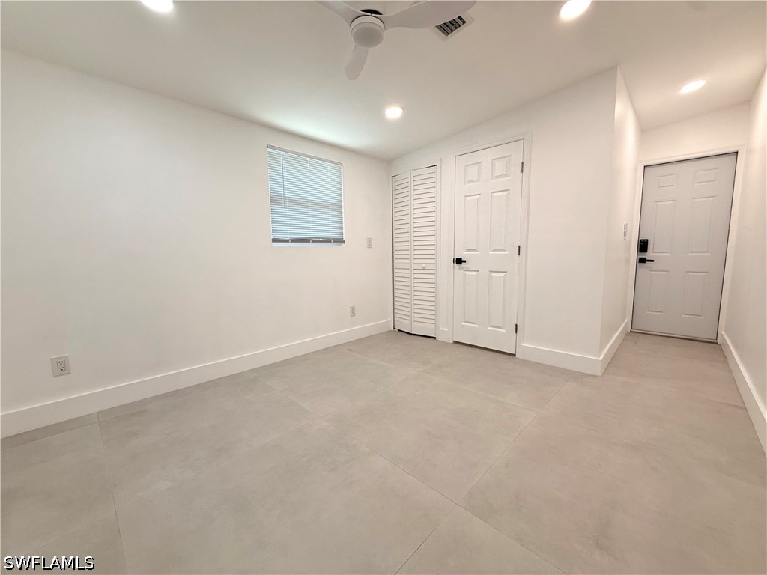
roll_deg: +0.6
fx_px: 310
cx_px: 384
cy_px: 288
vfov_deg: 85.7
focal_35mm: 14
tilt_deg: -5.7
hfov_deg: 102.1
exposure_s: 1/120
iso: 64
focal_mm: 2.22
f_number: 2.2
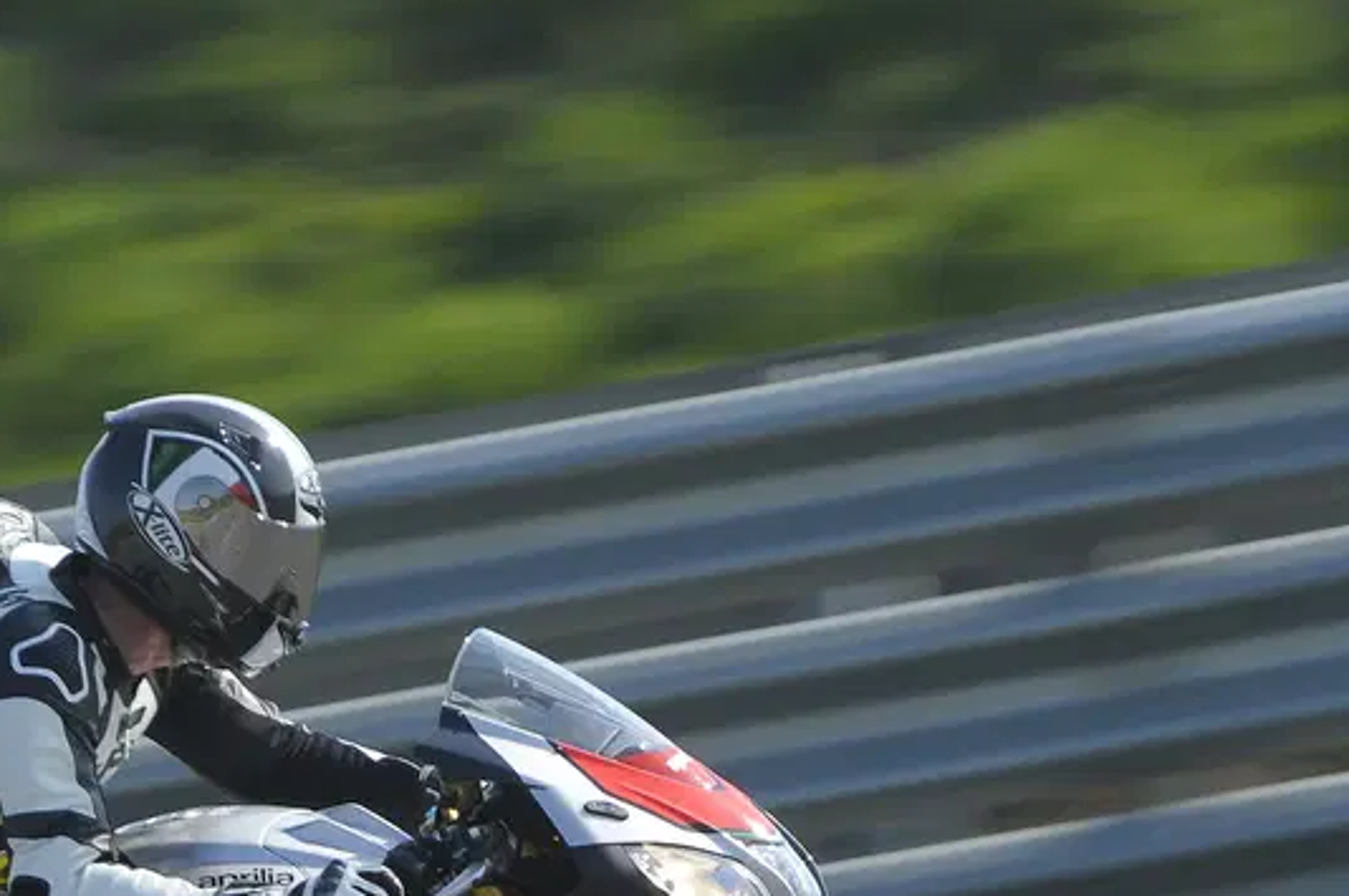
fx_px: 54695
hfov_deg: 1.4
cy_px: 928
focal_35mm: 1461
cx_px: 604
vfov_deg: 0.9
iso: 200
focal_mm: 650
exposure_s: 1/320
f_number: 8
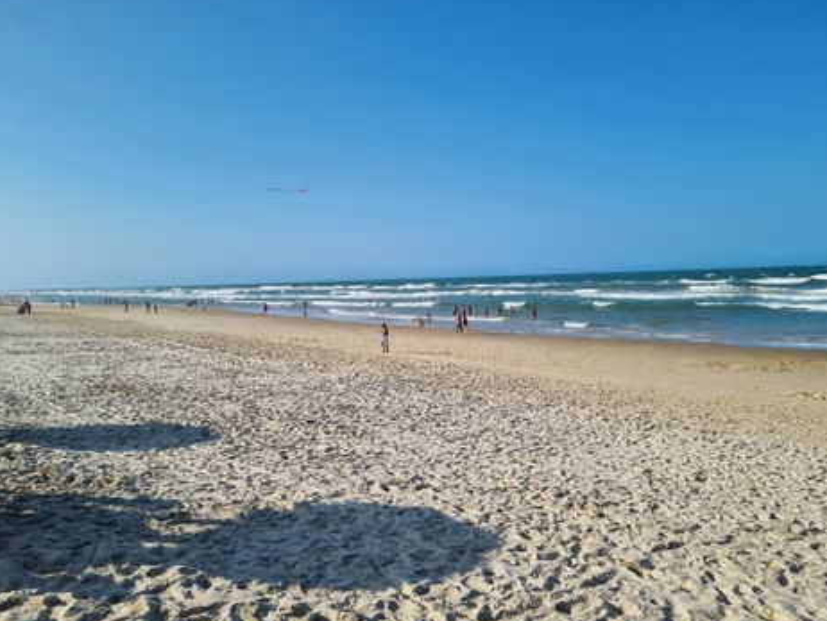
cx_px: 424
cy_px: 311
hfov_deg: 65.3
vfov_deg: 51.4
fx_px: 645
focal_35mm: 27
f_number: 1.8
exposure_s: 1/3680
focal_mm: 5.4
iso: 50
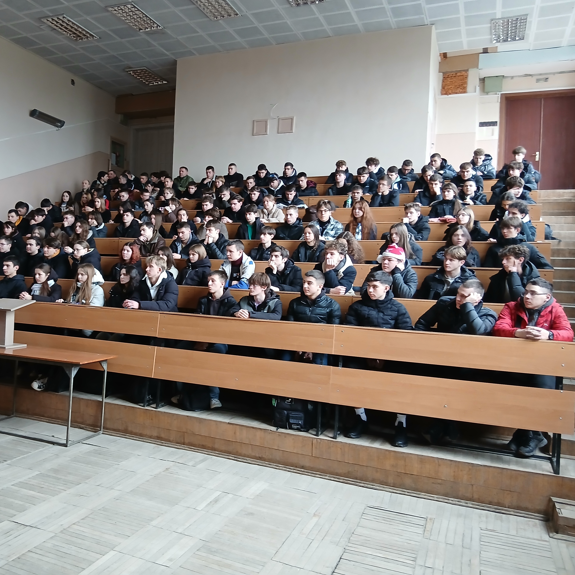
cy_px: 284
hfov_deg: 51.5
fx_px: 583
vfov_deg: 52.5
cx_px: 191
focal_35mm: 31
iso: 250
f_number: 1.8
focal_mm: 3.98
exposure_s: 1/25
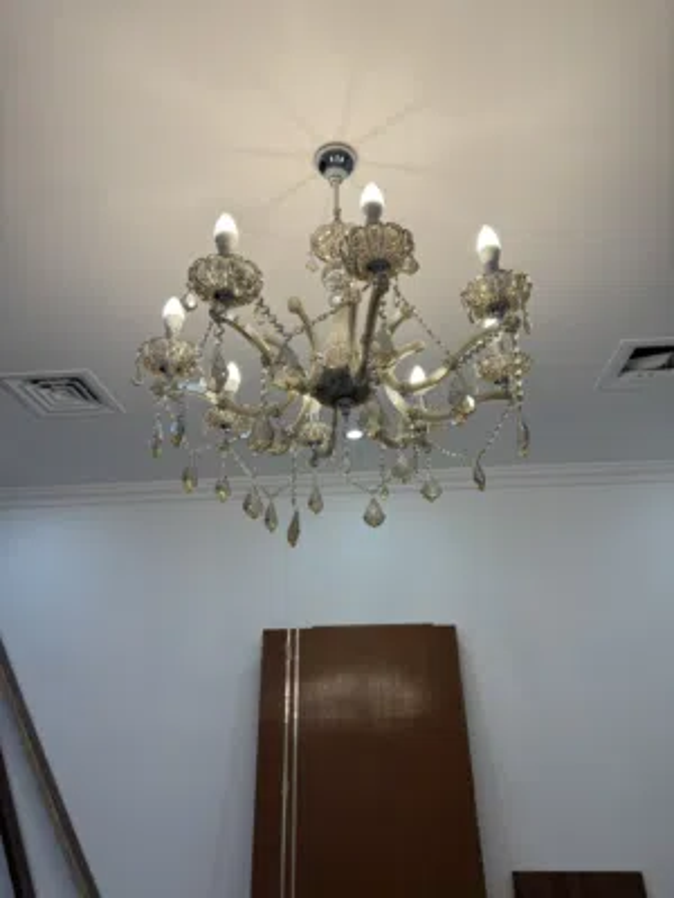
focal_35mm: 24
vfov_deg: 71.6
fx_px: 623
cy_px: 449
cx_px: 337
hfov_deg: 56.8
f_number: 1.78
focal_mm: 6.76
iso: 64
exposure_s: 1/100
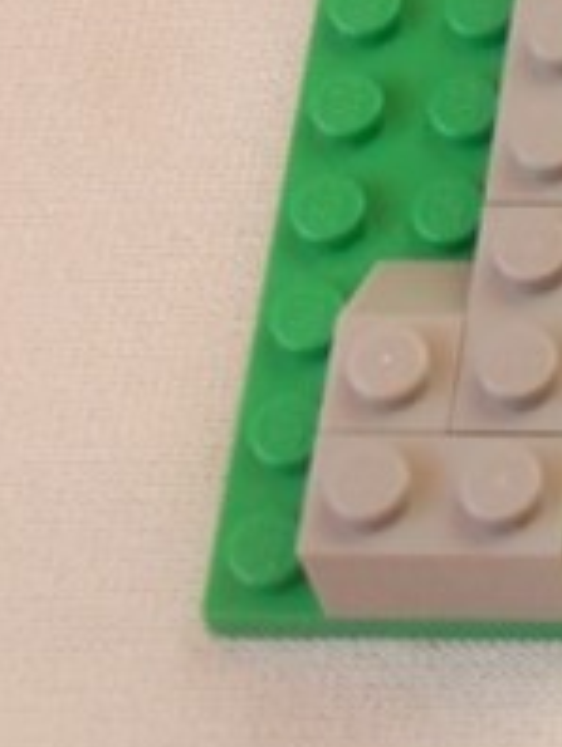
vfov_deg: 11.4
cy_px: -277
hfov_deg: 8.3
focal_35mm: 168
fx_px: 3629
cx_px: 1237
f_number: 3.9
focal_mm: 6.61
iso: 80
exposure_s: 1/80
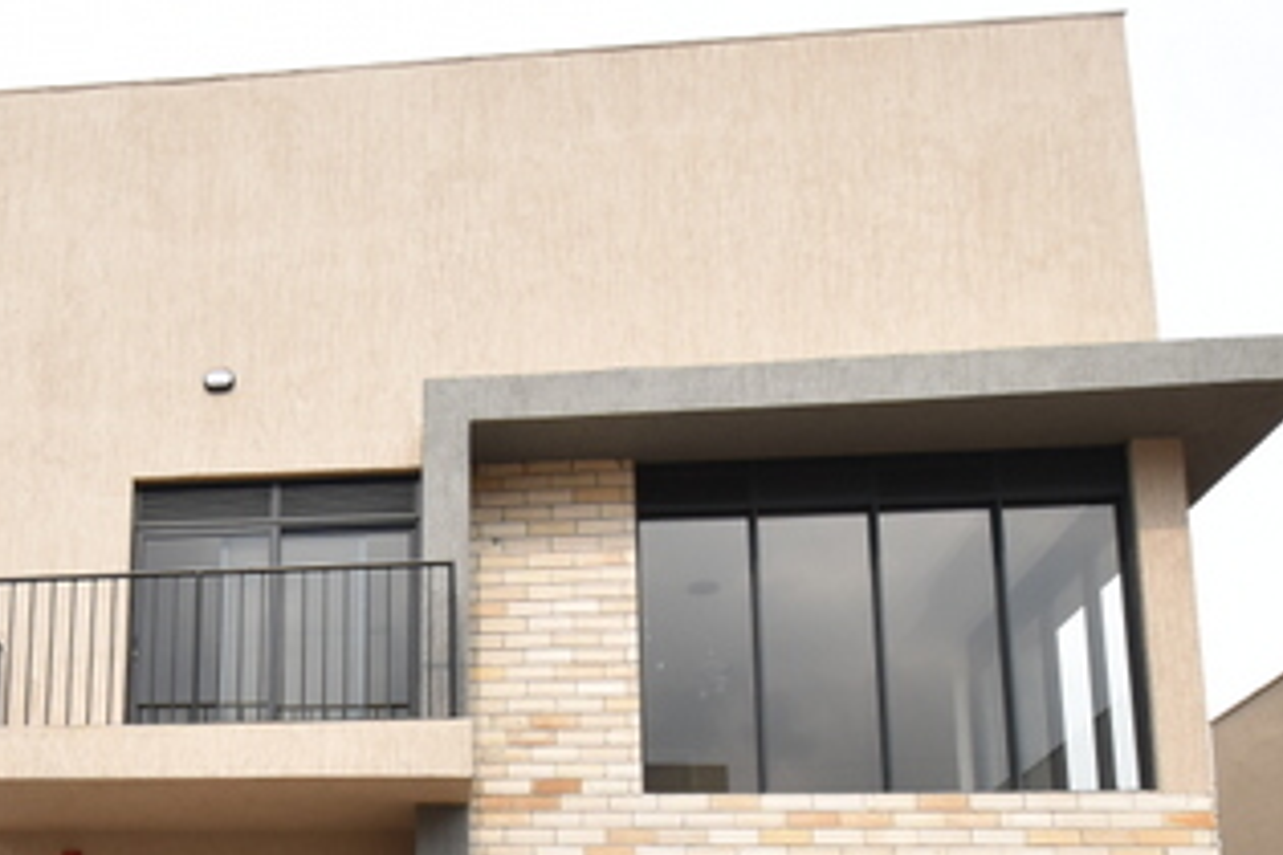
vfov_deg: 29.6
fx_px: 1461
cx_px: 204
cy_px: 924
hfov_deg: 44.4
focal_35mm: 41
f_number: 8
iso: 500
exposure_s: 1/400
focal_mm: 10
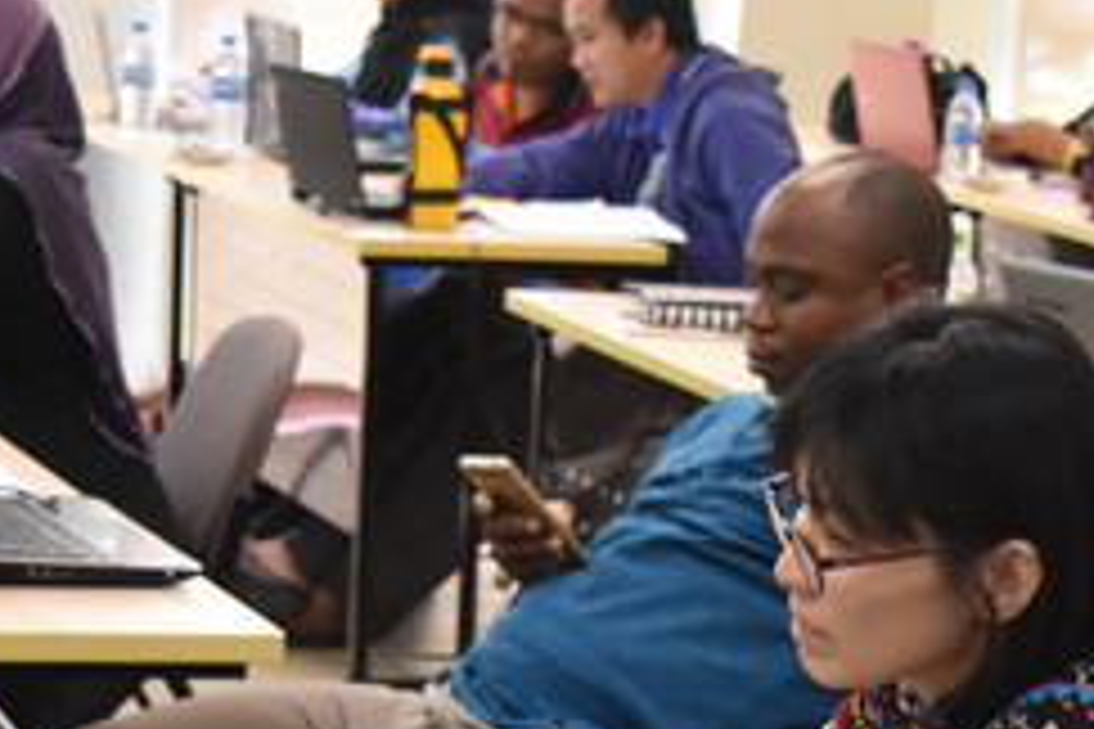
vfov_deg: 9.1
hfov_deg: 13.8
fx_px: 4497
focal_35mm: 148
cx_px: 882
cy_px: 983
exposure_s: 1/200
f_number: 4.2
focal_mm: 30
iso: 1800
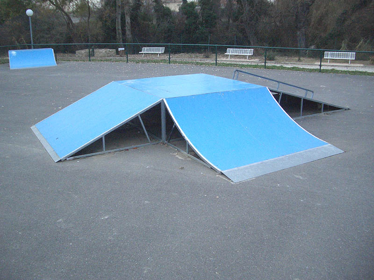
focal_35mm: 35
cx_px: 187
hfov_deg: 52.6
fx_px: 378
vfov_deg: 40.7
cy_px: 140
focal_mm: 5.8
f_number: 2.6
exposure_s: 1/60
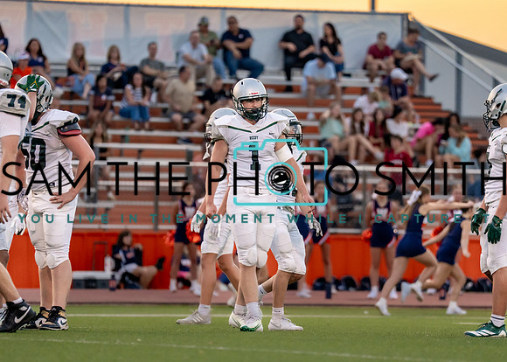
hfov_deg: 5.6
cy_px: 201
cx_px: 276
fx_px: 5159
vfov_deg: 4.0
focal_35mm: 358
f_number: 2.8
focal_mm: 200
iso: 1250
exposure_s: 1/1000
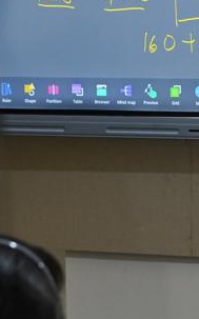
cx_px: 98
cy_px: 188
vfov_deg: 6.5
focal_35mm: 323
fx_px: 2807
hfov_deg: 4.1
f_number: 2.8
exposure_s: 1/125
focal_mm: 50
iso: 900
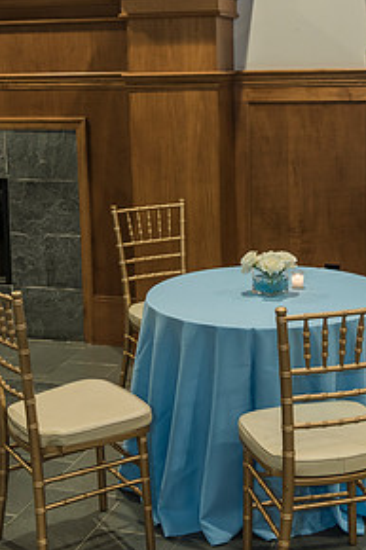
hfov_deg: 22.9
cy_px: 184
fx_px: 901
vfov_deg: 33.7
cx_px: 239
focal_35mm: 59
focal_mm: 38
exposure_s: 1/100
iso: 1000
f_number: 3.5
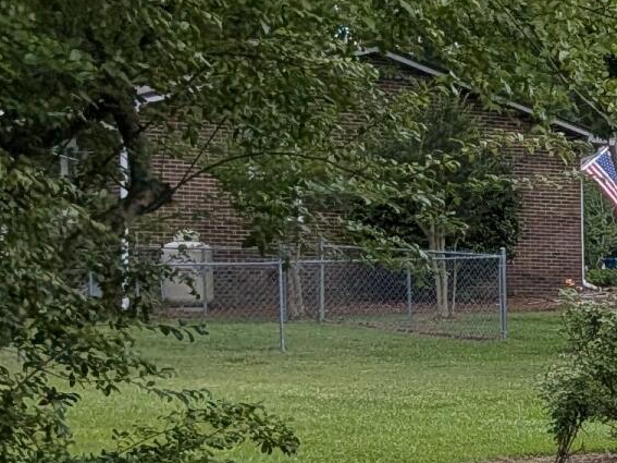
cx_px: 1372
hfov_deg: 12.8
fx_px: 2263
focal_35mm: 127
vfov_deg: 11.6
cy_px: 449
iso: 28
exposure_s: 1/1017
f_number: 1.7
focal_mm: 4.53
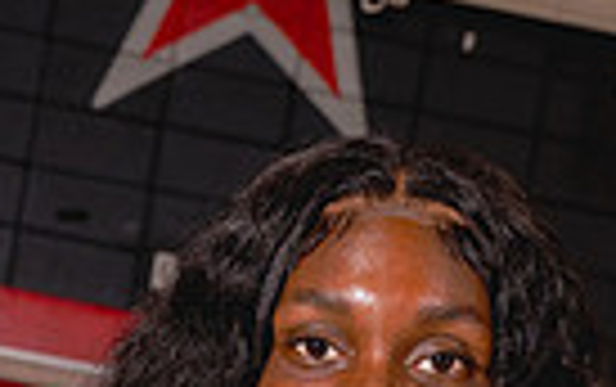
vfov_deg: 6.5
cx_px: 265
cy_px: 1008
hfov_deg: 11.0
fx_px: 3210
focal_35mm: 191
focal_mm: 57
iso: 800
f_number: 8
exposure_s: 1/250
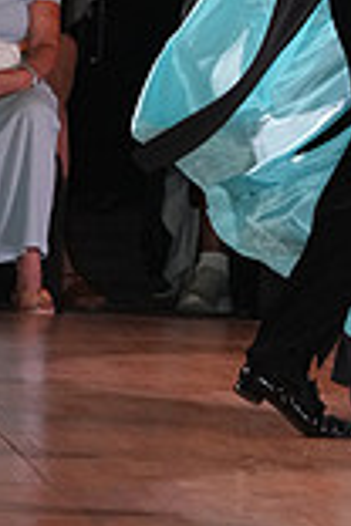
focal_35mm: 742
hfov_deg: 1.9
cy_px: -132
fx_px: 10851
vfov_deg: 2.8
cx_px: 420
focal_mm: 200
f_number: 5
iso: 2500
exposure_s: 1/250
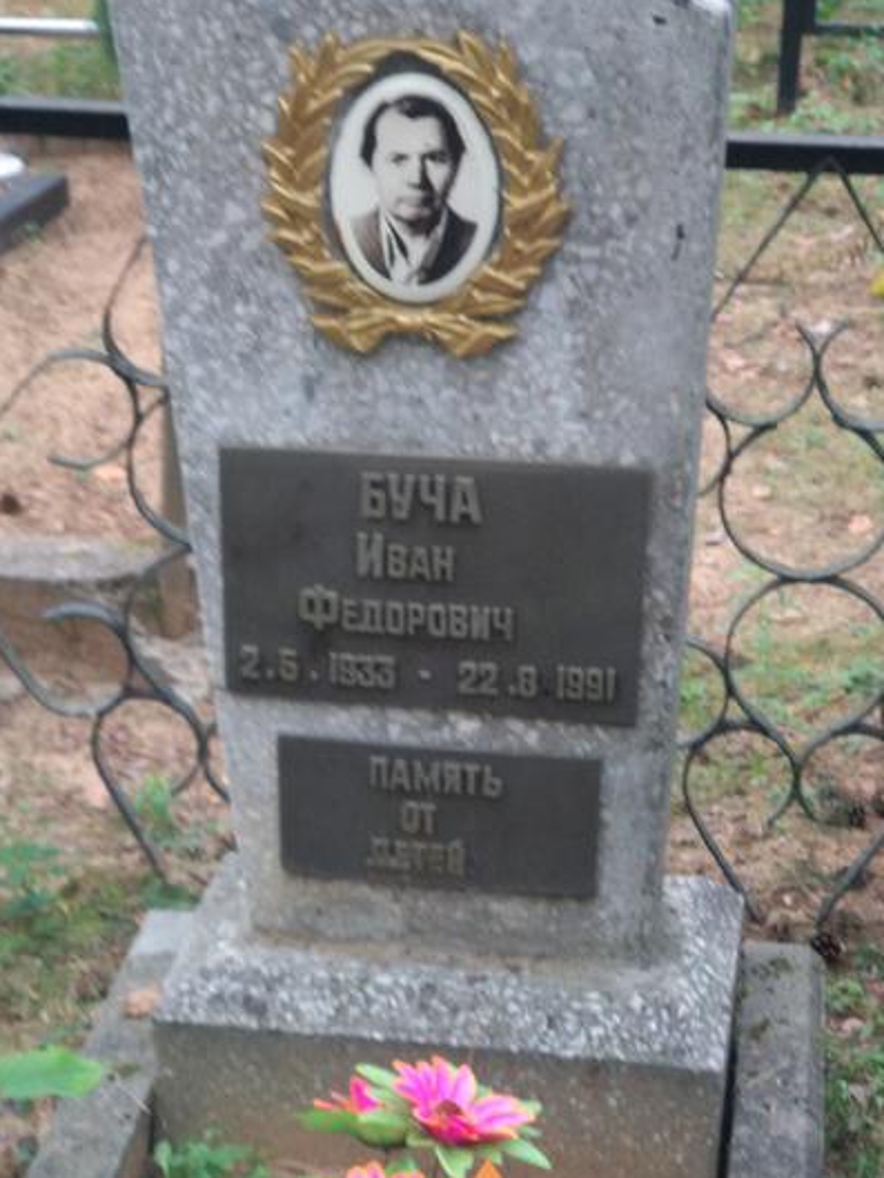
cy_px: 626
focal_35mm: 59
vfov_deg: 32.7
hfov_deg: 24.8
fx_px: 2008
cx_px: 459
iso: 250
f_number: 2.6
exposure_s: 1/60
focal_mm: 5.99
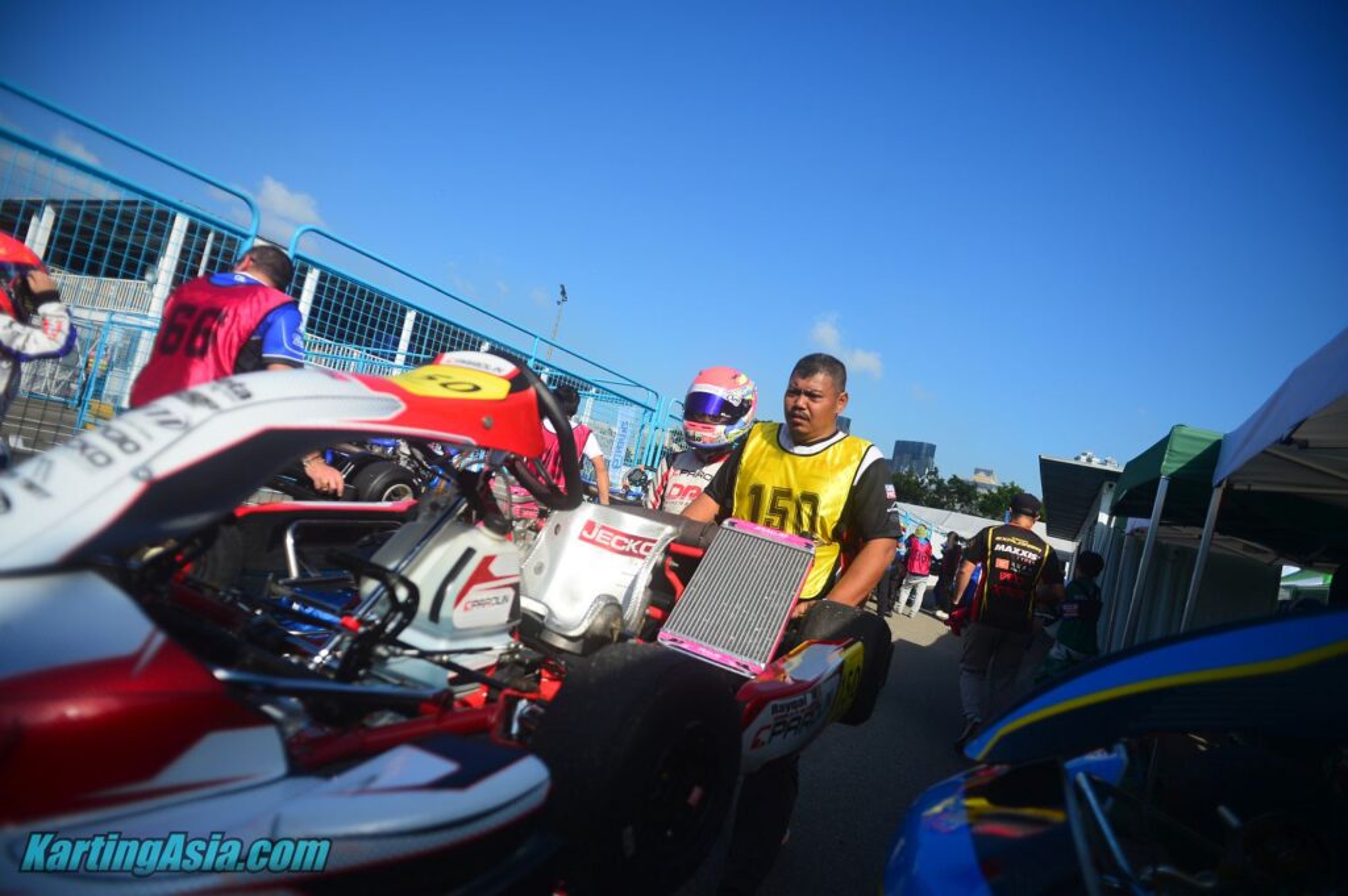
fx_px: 748
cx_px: 674
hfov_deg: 84.0
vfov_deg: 61.8
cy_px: 448
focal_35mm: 20
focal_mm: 20
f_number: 3.5
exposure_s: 1/1600
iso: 100
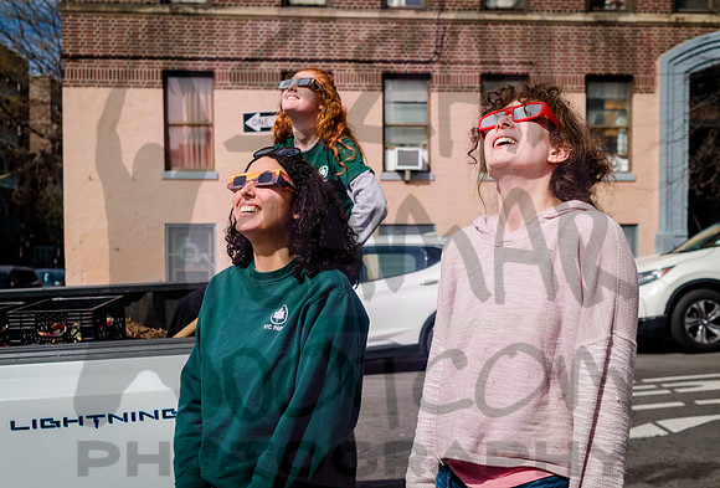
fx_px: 836
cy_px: 270
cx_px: 384
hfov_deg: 46.6
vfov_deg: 32.5
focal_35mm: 42
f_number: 4
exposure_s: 1/160
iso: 250
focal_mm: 35
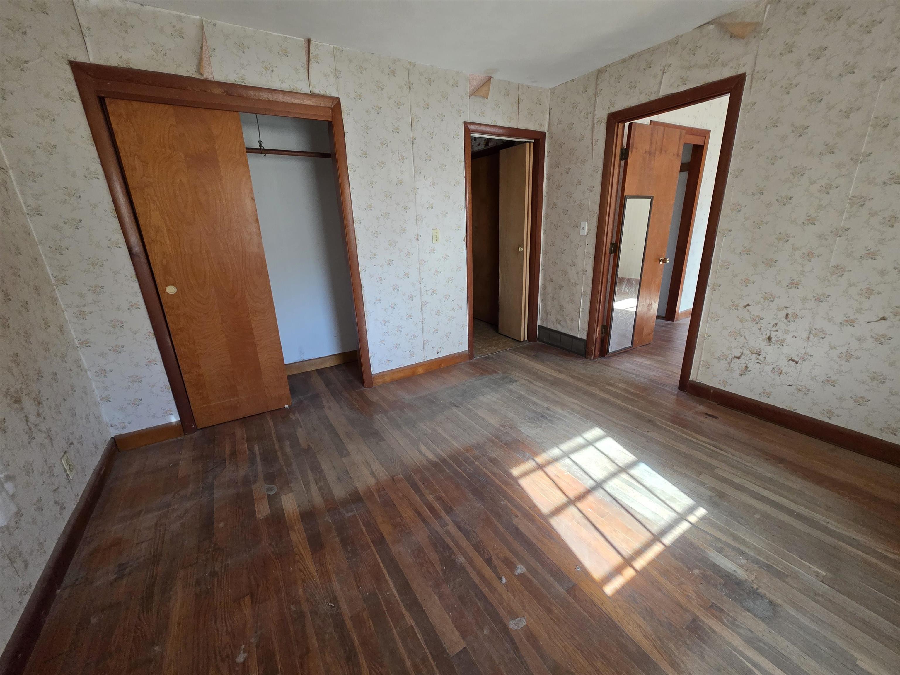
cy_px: 338
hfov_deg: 106.2
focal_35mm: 13
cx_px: 450
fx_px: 338
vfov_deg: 89.9
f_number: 1.9
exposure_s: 1/359
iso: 500
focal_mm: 2.2
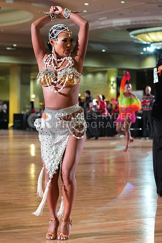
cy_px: 122
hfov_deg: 14.4
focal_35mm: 95
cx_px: 81
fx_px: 641
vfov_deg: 21.5
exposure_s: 1/400
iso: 8000
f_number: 5
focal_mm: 95
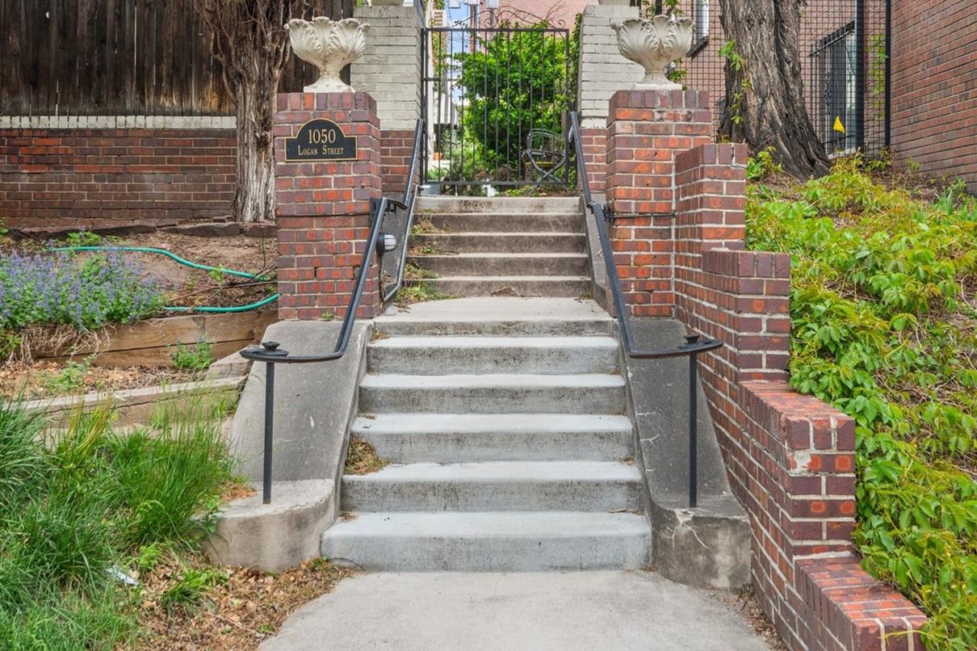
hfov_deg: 47.4
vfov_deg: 32.4
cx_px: 510
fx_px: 1112
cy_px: 223
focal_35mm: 41
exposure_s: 1/30
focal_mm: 31
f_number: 9
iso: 320
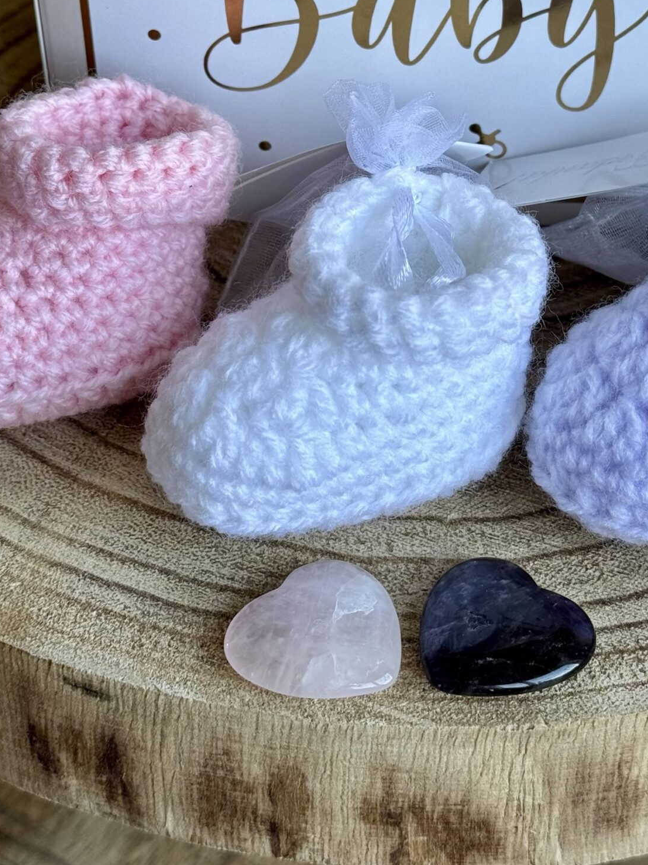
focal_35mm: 84
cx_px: 412
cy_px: 275
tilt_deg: -40.3
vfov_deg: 23.2
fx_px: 2097
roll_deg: +0.7
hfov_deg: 17.5
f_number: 1.78
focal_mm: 6.76
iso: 50
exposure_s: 1/161
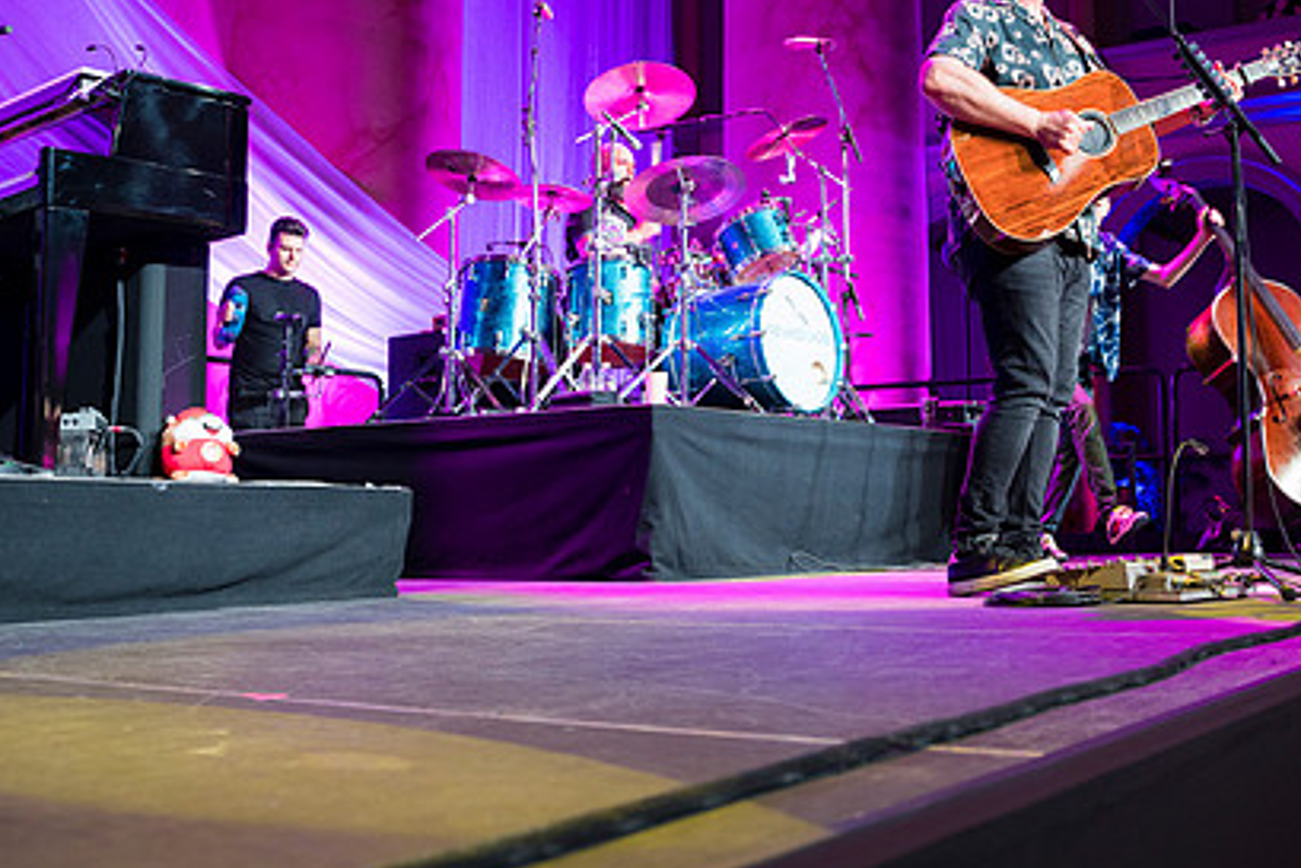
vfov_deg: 32.6
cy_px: 380
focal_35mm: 41
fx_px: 1482
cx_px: 840
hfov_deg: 46.8
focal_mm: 28
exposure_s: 1/50
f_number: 4
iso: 800
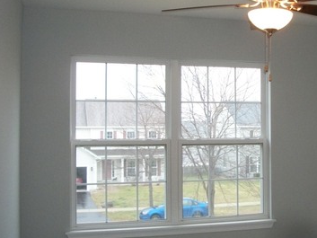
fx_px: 531
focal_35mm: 58
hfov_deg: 32.0
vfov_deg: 25.2
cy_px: 110
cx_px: 269
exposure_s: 1/50
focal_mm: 5.7
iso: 160
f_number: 2.9
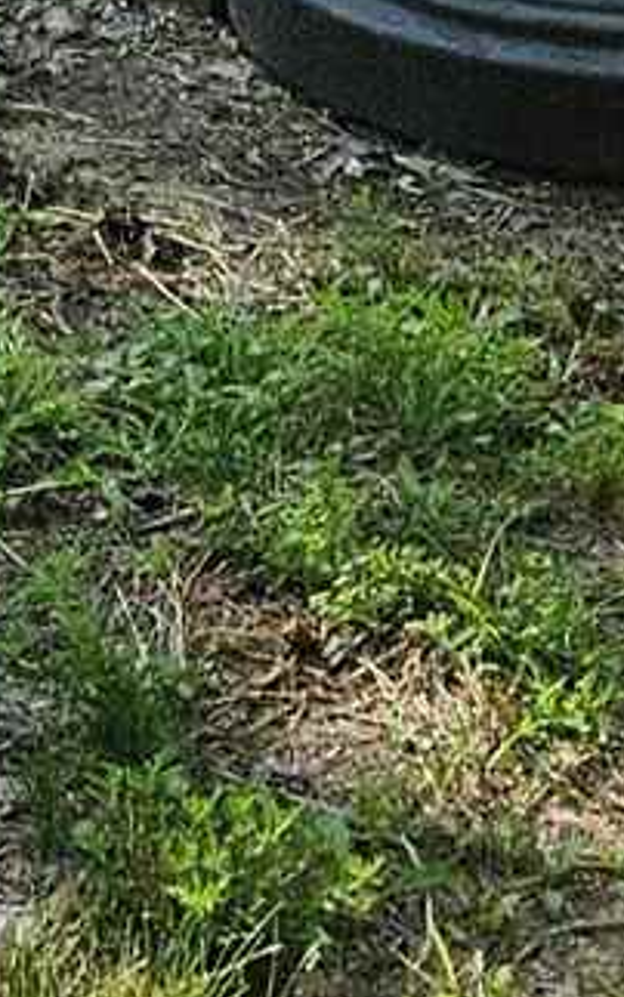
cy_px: -1225
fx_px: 4732
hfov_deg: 7.3
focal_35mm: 174
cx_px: -587
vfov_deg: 10.6
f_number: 1.8
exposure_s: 1/2000
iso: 80
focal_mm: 5.4
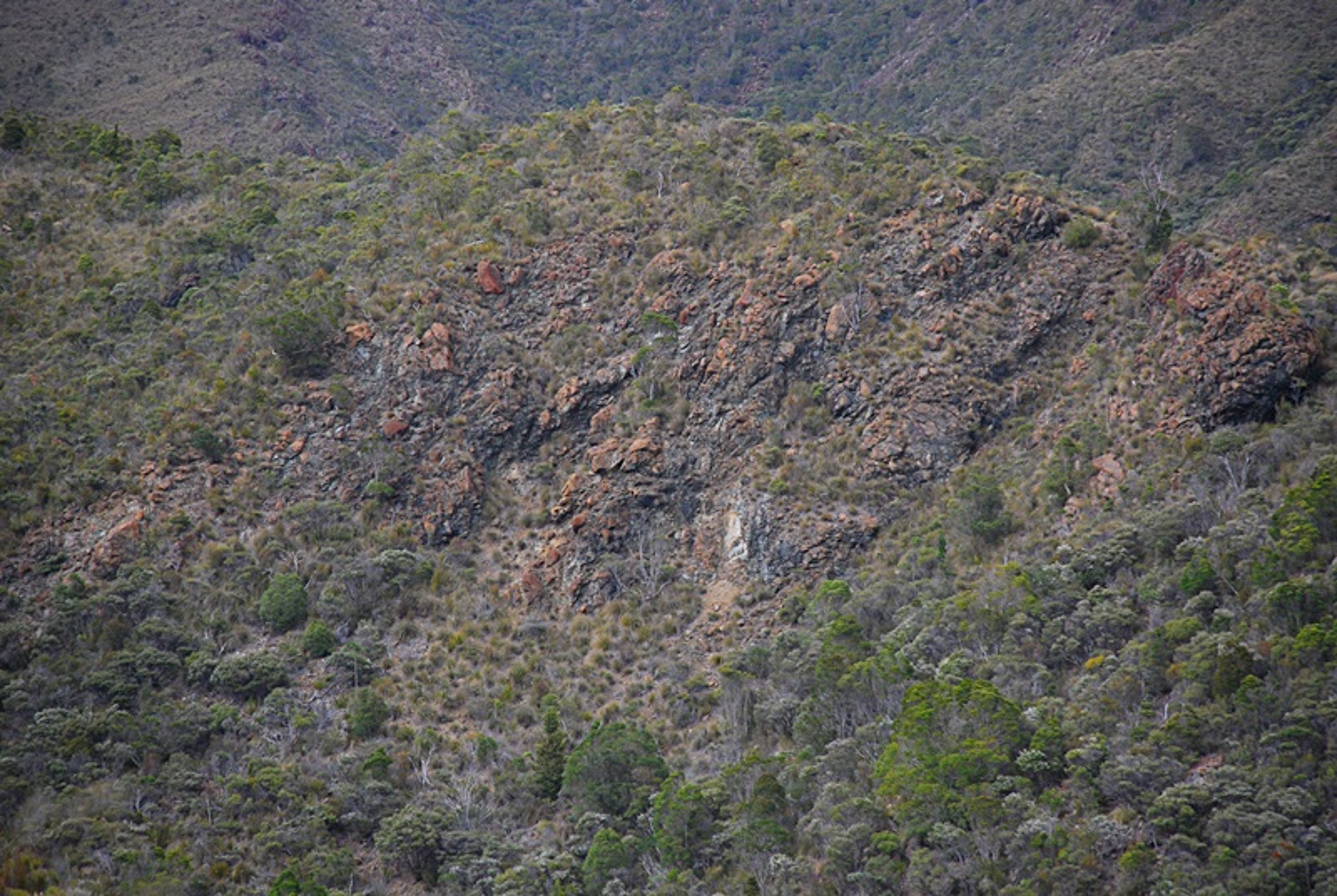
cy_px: 448
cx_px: 668
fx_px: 7532
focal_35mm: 202
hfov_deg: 10.1
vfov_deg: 6.8
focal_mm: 135
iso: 400
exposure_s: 1/500
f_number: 5.6
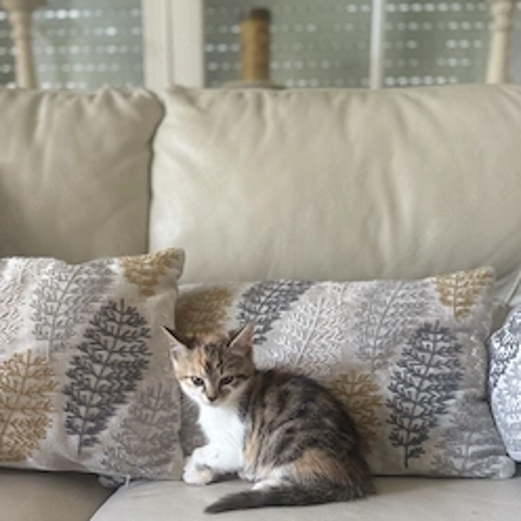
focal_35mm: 37
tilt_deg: -17.1
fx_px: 630
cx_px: 244
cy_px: 403
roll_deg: +0.7
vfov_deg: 43.2
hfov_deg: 44.9
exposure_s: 1/50
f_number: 1.6
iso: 160
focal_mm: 5.96
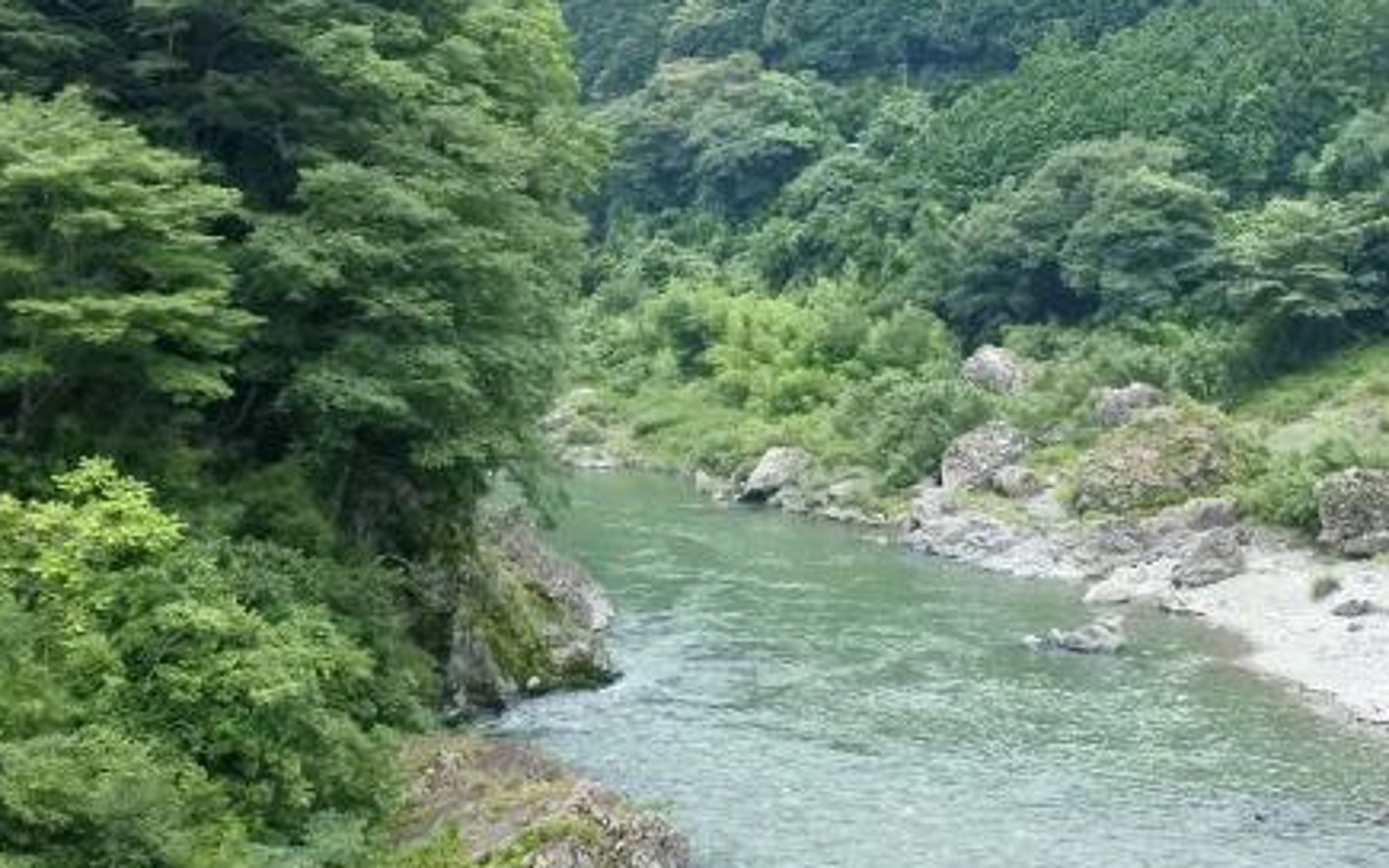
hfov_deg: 35.3
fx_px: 2158
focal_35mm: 57
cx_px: 939
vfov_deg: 22.7
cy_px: 286
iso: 1800
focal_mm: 10
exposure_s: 1/30
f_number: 3.5
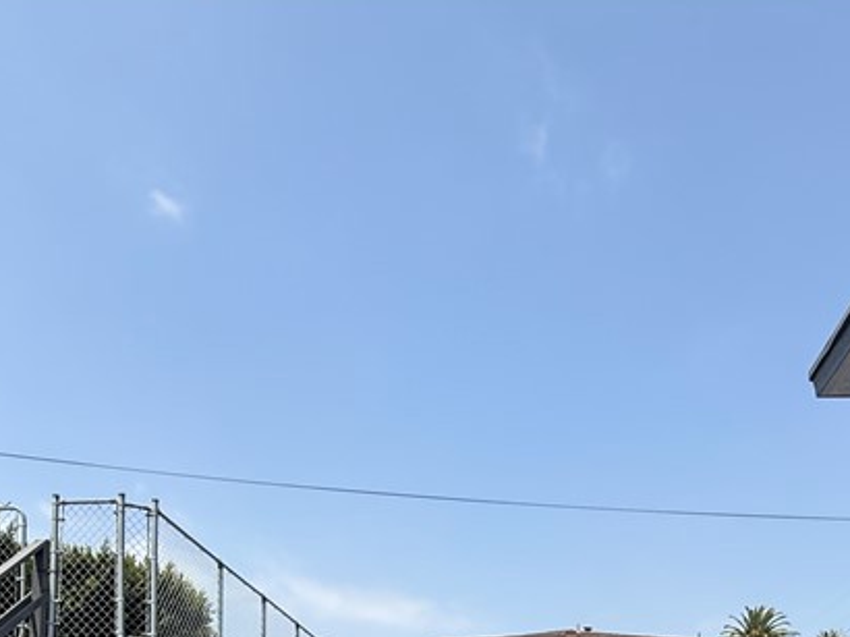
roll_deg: +0.1
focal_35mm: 35
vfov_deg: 32.9
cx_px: 520
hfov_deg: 52.2
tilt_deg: +2.2
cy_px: 776
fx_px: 859
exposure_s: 1/955
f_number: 2.2
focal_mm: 2.22
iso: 50
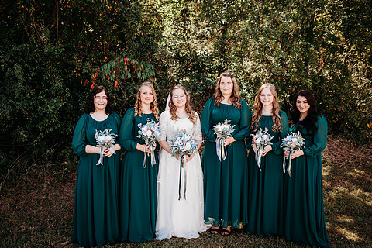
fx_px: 300
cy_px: 127
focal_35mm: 29
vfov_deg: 45.0
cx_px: 181
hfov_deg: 63.6
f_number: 2.2
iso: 160
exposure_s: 1/800
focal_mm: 24
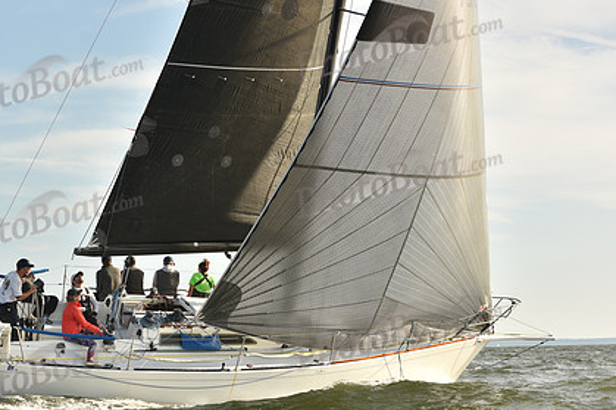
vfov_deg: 14.1
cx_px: 221
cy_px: 277
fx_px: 1659
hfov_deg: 21.0
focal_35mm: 97
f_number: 6.3
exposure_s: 1/800
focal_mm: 70
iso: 250
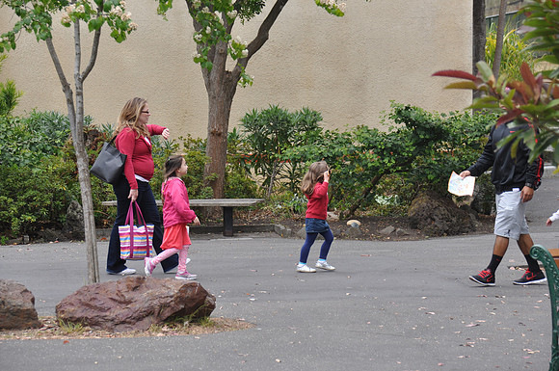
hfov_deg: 13.1
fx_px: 2442
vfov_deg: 8.7
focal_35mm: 158
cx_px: 280
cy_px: 186
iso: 320
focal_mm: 105
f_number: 5.6
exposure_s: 1/400
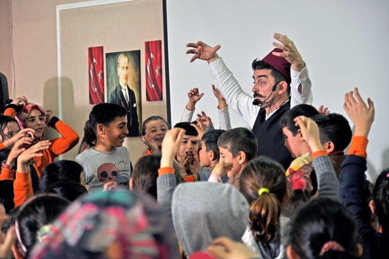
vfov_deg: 8.7
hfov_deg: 13.1
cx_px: 194
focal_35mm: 158
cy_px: 130
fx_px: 1700
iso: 200
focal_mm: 105
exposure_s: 1/40
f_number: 5.6
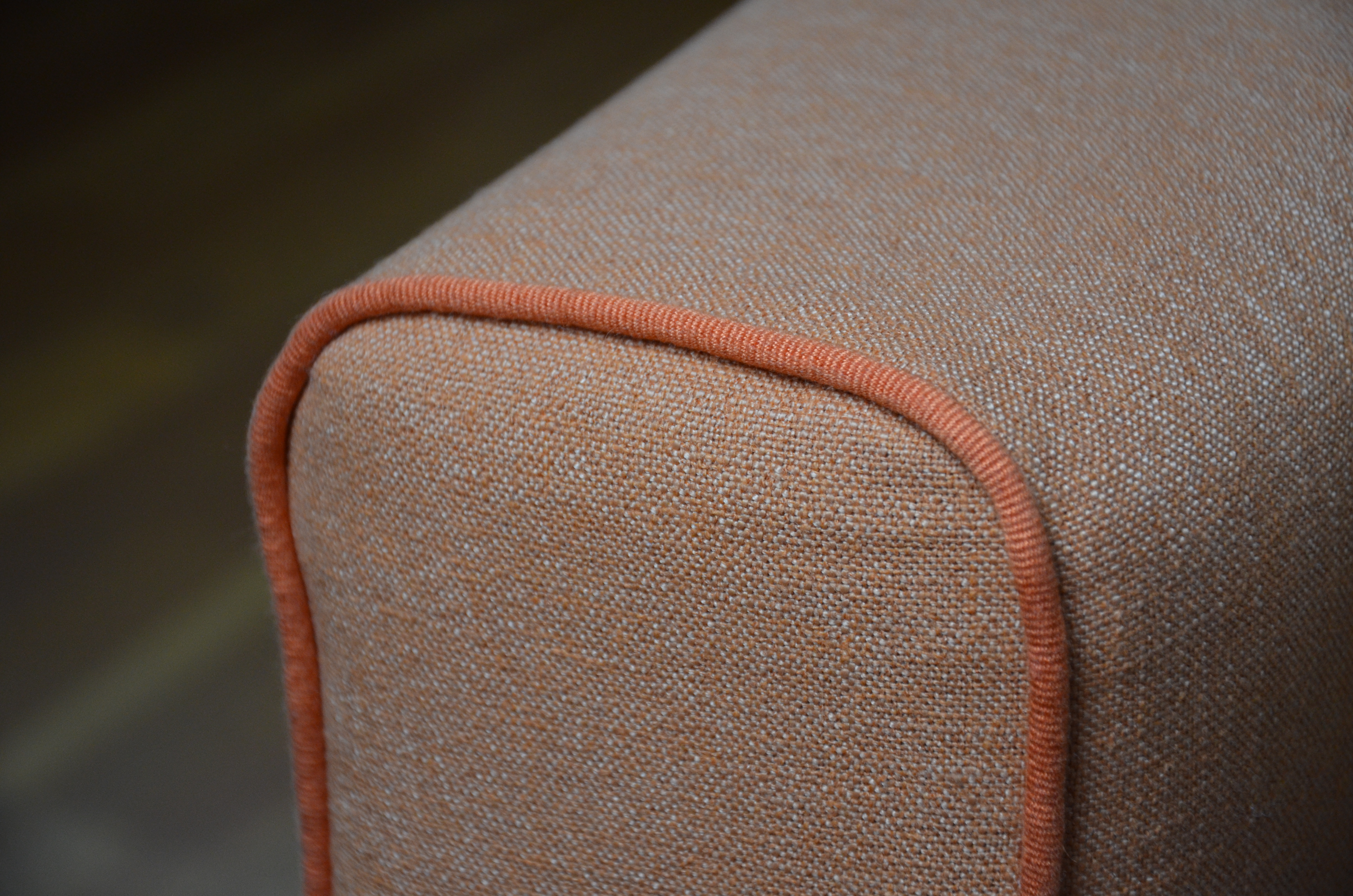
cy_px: 448
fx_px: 4219
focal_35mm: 112
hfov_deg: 18.2
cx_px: 676
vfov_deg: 12.1
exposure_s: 1/30
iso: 1000
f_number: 5.3
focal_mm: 75
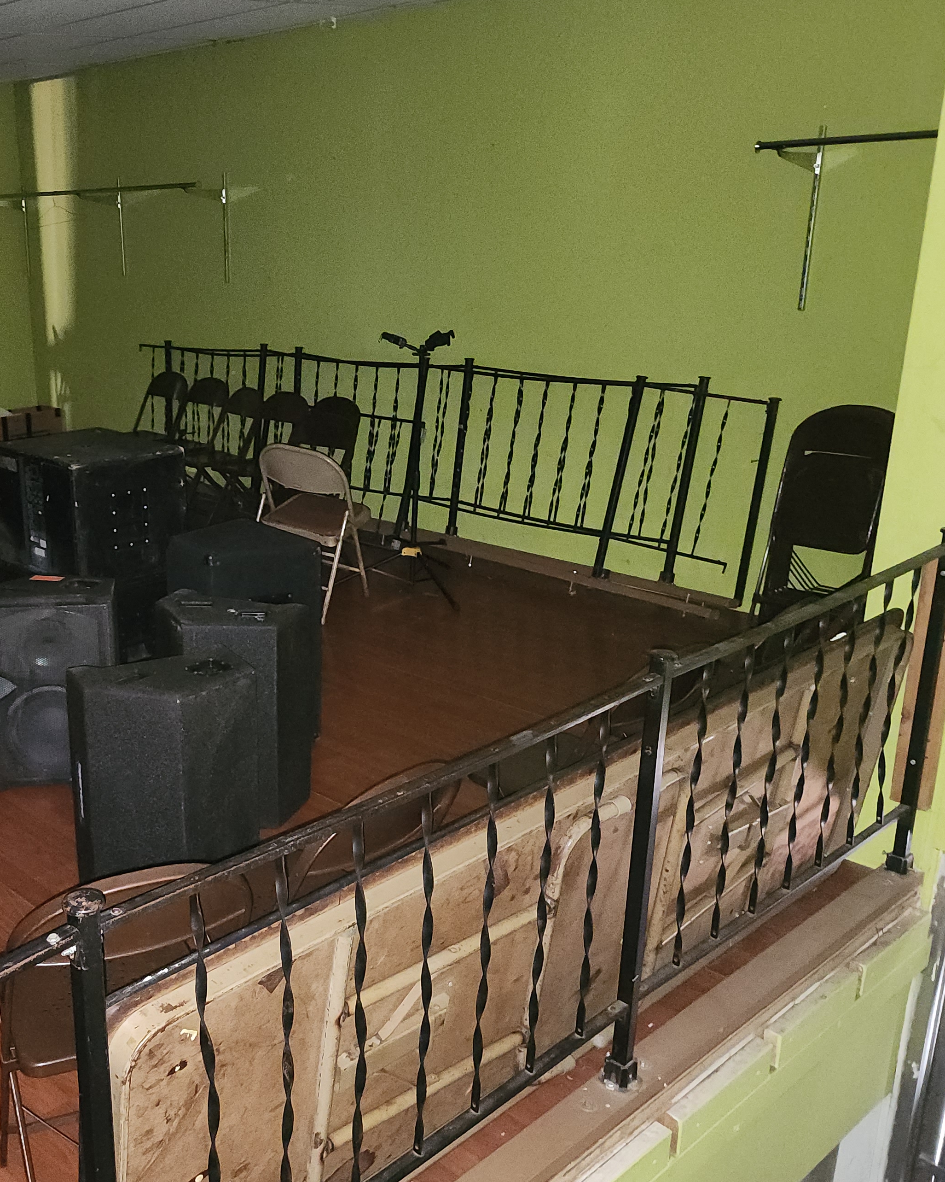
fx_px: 1224
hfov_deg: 40.5
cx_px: 190
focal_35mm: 35
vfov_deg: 51.5
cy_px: 638
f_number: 1.8
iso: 800
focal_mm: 6.4
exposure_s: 1/10
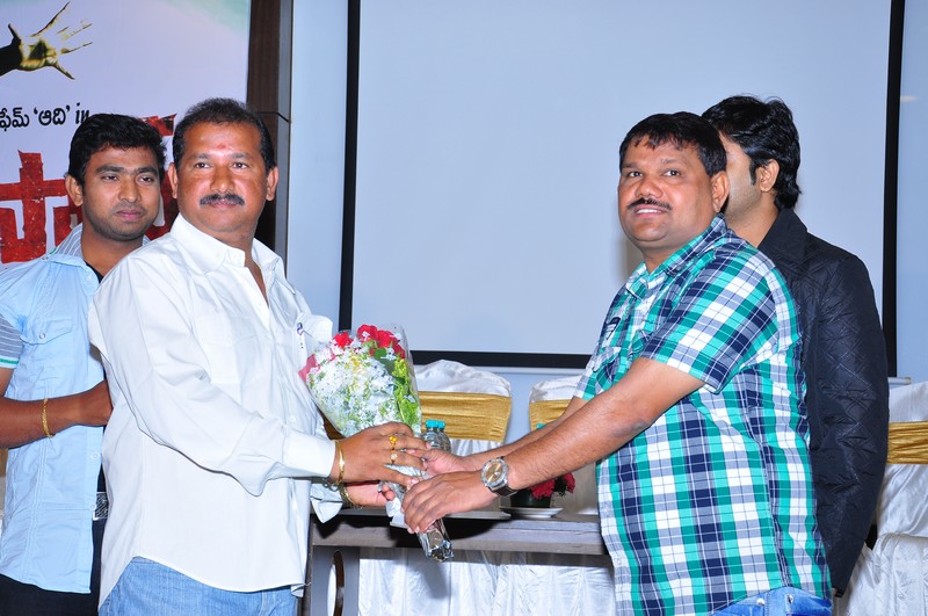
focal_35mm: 75
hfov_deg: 27.0
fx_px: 1931
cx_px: 464
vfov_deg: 18.1
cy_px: 308
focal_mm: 50
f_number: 9
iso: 320
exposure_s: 1/125
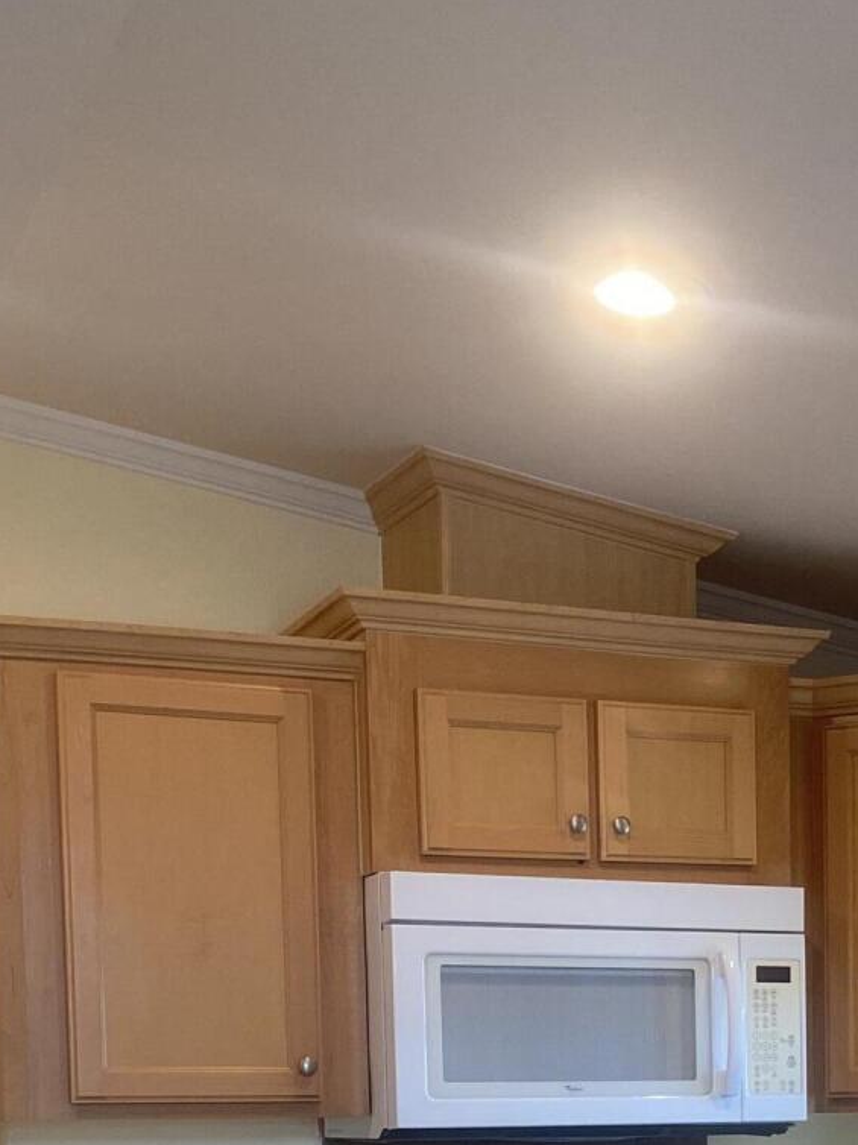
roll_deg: +0.0
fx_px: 2282
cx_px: 737
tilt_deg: -3.0
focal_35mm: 69
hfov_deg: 20.9
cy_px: 1271
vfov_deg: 26.0
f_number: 1.8
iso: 125
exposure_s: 1/120
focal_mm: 4.25
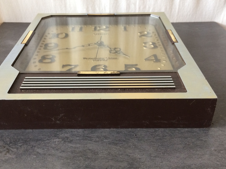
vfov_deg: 39.6
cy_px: 91
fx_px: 235
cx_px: 109
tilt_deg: -33.3
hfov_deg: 51.3
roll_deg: -1.4
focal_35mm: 36
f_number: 2.2
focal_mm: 4.15
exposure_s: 1/33
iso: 160
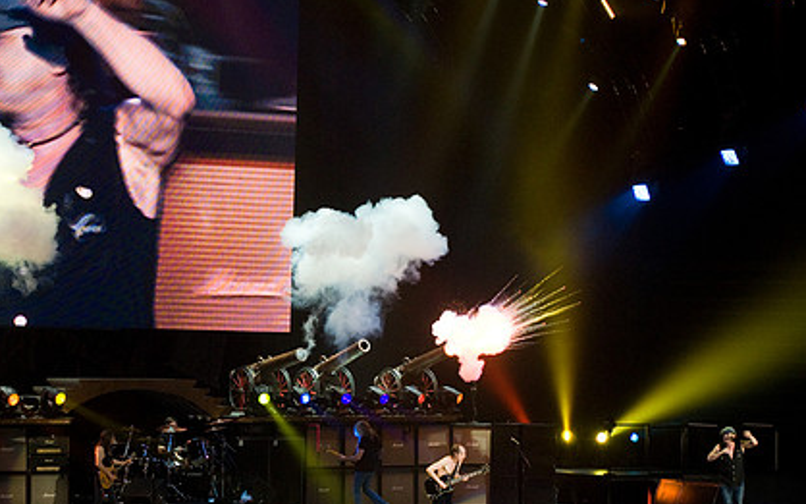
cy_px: 349
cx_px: 289
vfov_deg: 10.6
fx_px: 2701
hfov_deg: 16.9
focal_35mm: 123
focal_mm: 58
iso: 800
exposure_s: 1/400
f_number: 4
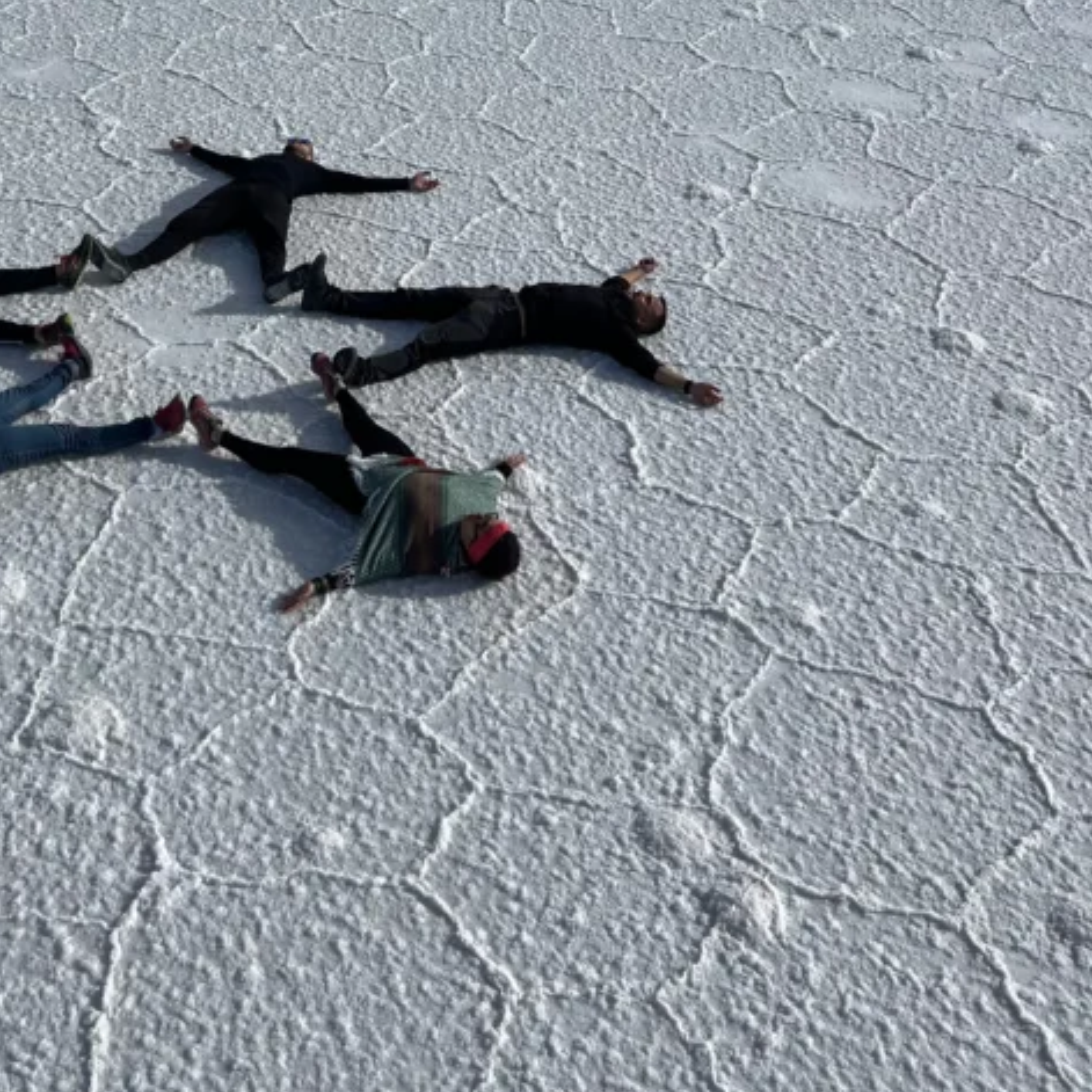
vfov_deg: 32.2
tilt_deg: -19.4
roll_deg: -2.3
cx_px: 396
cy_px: 88
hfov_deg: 33.8
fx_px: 1785
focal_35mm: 50
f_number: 1.5
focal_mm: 5.7
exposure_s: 1/8696
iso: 50
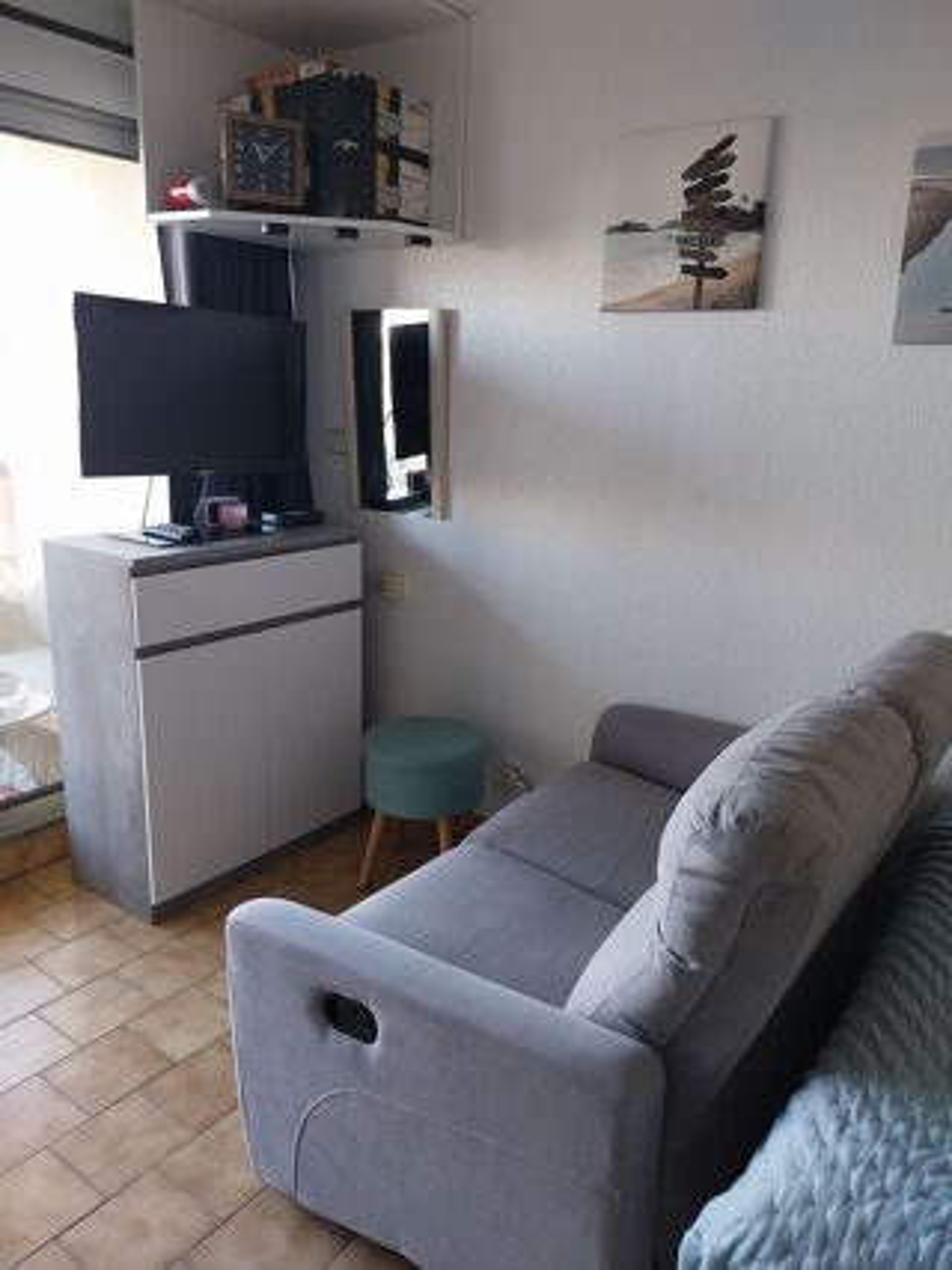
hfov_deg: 53.0
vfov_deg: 67.3
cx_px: 476
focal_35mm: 26
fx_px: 954
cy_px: 635
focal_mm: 4
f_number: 1.8
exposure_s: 1/50
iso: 100
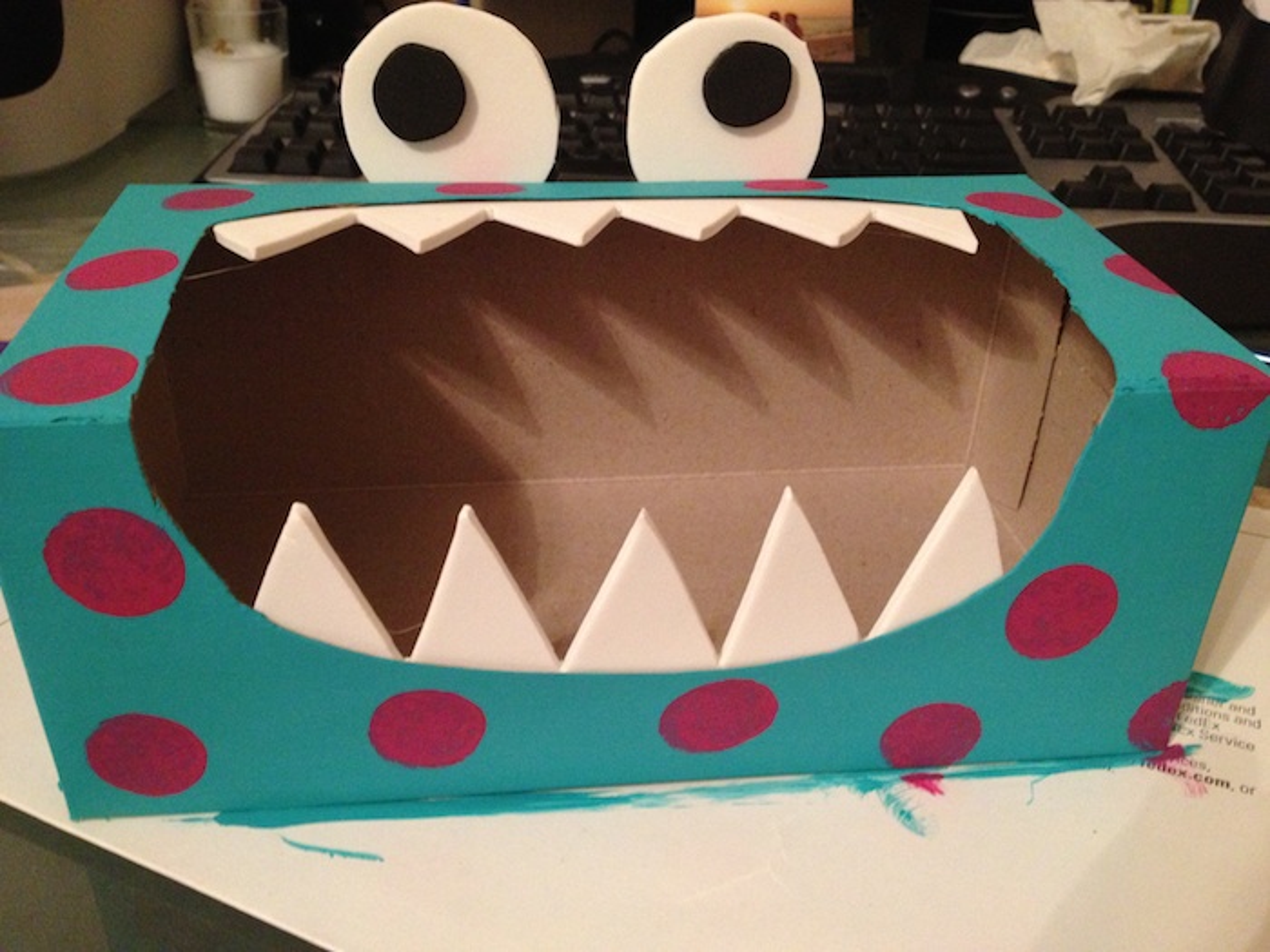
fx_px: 1284
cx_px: 635
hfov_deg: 52.6
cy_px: 476
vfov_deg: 40.7
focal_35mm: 35
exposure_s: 1/15
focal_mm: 4.28
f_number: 2.4
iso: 400
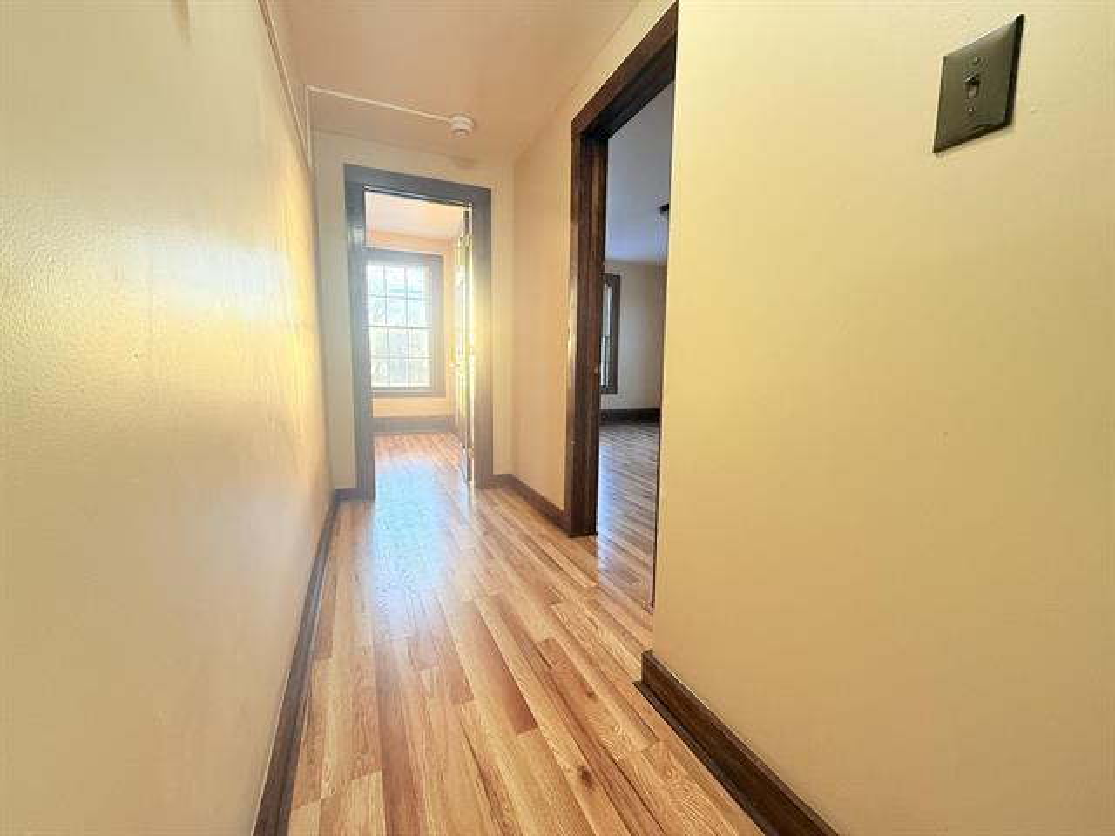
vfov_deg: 85.7
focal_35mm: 14
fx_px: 451
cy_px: 418
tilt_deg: -8.0
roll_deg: -1.7
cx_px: 558
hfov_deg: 102.1
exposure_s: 1/99
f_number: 2.2
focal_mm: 2.22
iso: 160
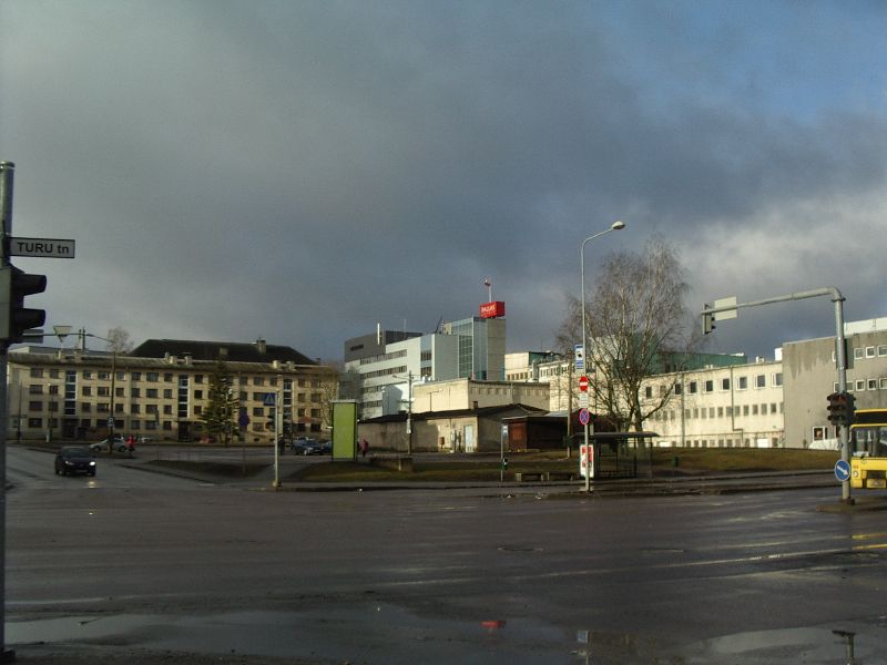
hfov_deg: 49.0
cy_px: 332
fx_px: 974
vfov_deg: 37.7
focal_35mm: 38
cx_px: 444
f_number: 4.8
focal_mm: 5.8
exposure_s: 1/320
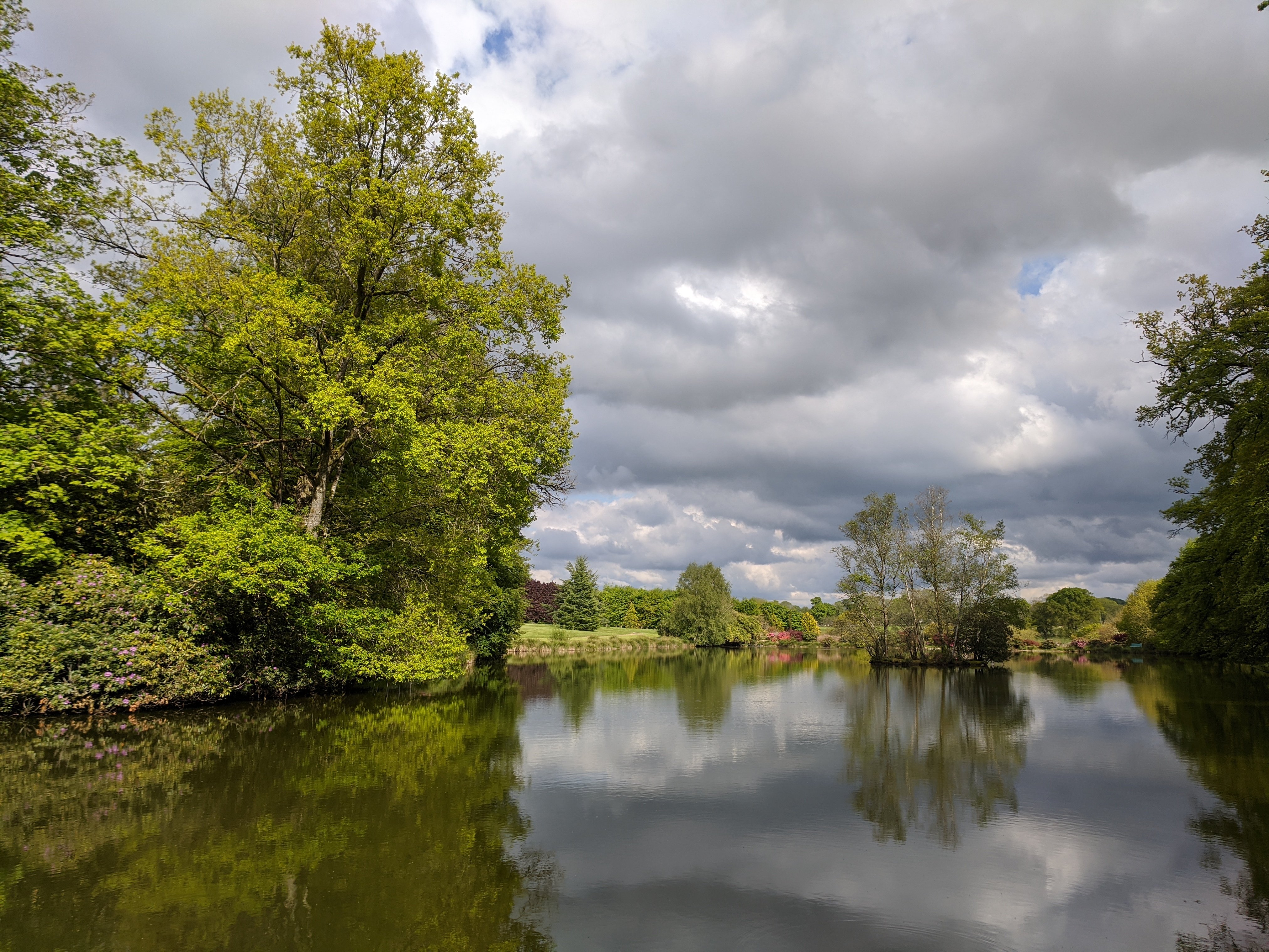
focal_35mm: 26
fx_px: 953
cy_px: 476
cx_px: 634
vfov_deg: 53.1
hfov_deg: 67.3
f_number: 2
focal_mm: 4.67
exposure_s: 1/1938
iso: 46
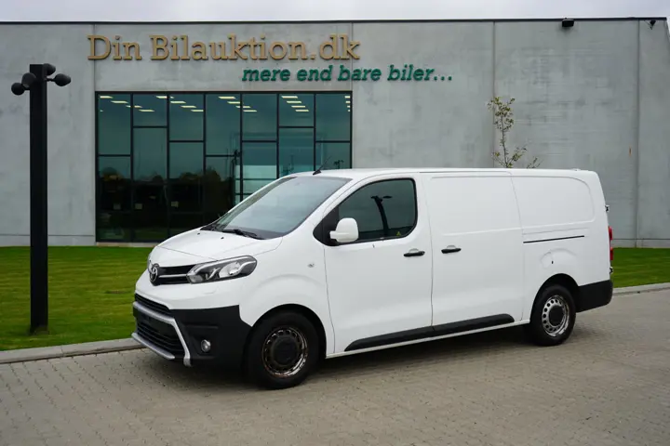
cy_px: 223
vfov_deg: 35.1
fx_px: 707
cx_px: 335
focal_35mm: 38
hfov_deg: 50.7
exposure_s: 1/80
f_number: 5.6
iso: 100
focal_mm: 38
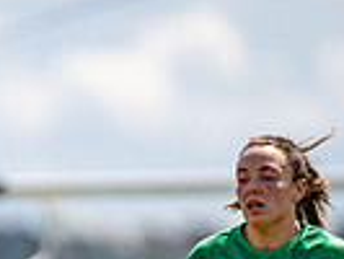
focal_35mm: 1628
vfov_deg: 0.9
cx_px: -143
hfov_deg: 1.2
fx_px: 16193
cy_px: 470
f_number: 2.8
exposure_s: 1/6400
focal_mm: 300
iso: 125
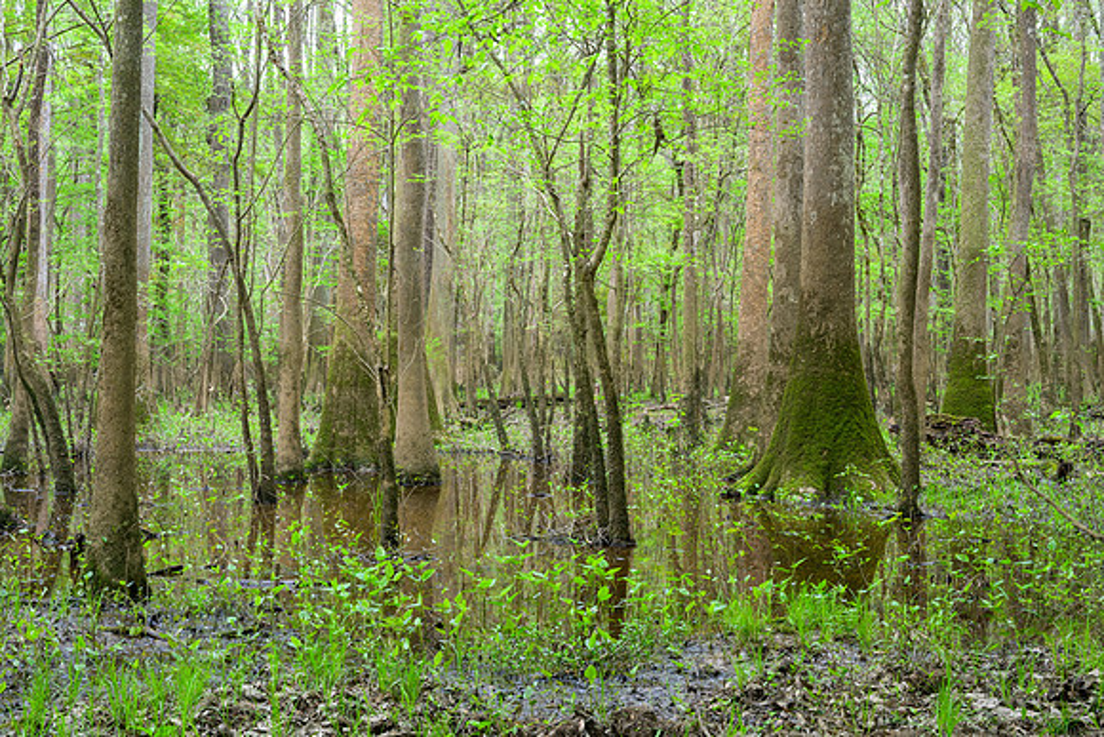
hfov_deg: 38.3
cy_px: 368
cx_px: 543
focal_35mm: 52
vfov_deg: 26.1
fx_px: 1590
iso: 640
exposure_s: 1/40
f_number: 14
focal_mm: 51
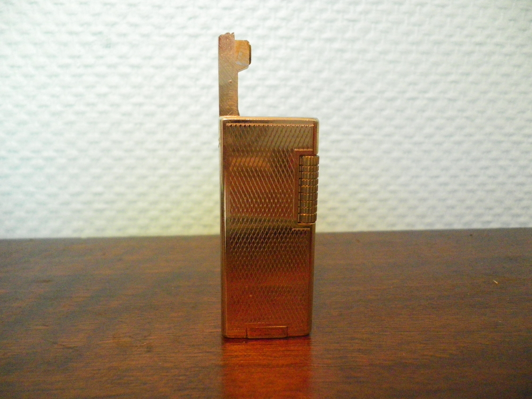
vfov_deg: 49.7
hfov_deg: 63.4
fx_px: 430
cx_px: 266
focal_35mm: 28
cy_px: 200
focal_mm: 4.9
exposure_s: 1/30
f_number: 2.6
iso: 800
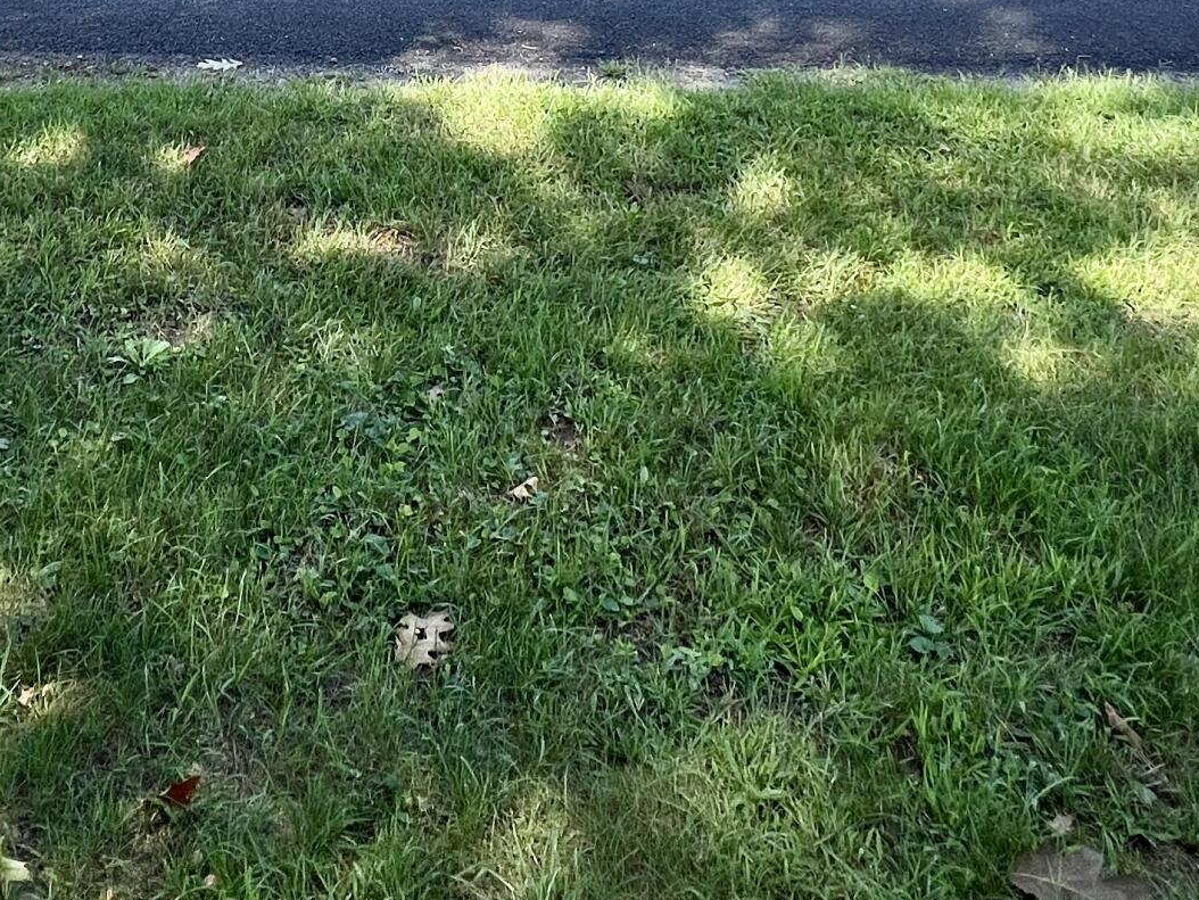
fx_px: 1282
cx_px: 279
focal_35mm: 37
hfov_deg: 47.9
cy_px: -307
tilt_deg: -4.1
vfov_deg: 29.8
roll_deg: +0.5
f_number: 1.8
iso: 32
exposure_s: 1/821
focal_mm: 1.57
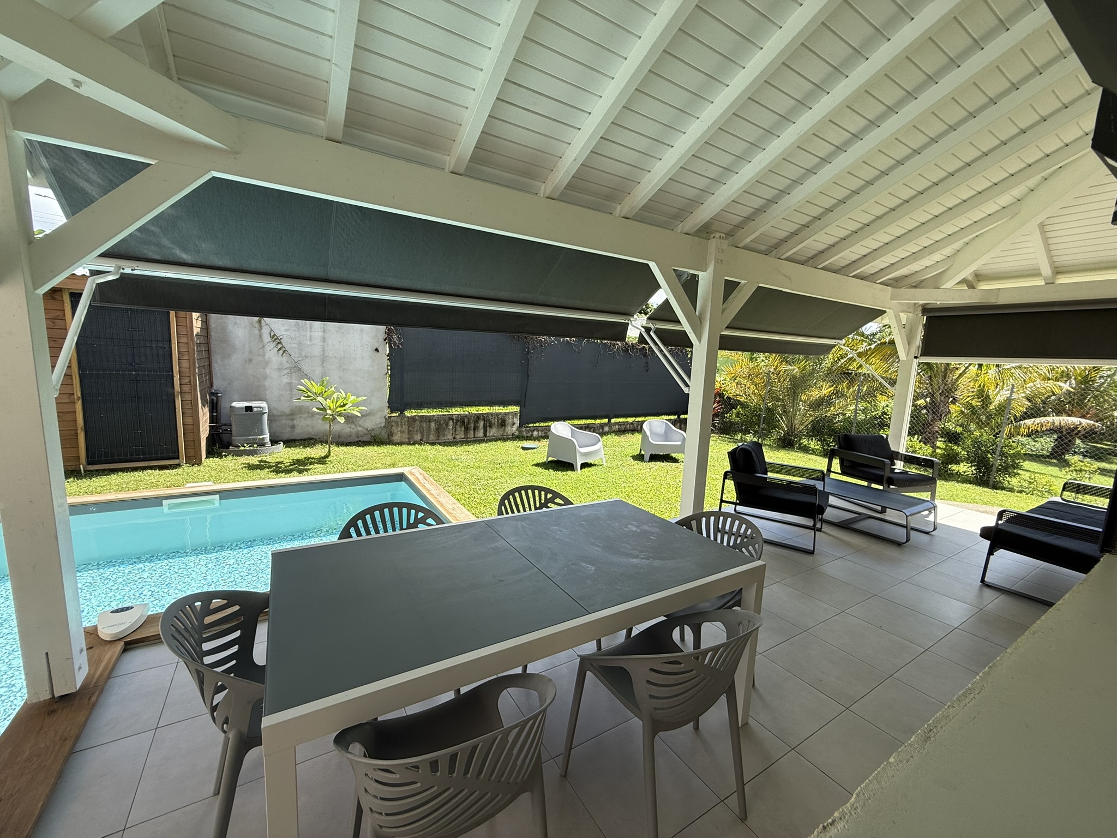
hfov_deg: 102.1
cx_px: 558
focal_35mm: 14
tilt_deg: -8.2
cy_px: 419
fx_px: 452
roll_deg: -2.9
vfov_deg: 85.7
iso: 50
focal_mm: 2.22
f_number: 2.2
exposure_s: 1/472
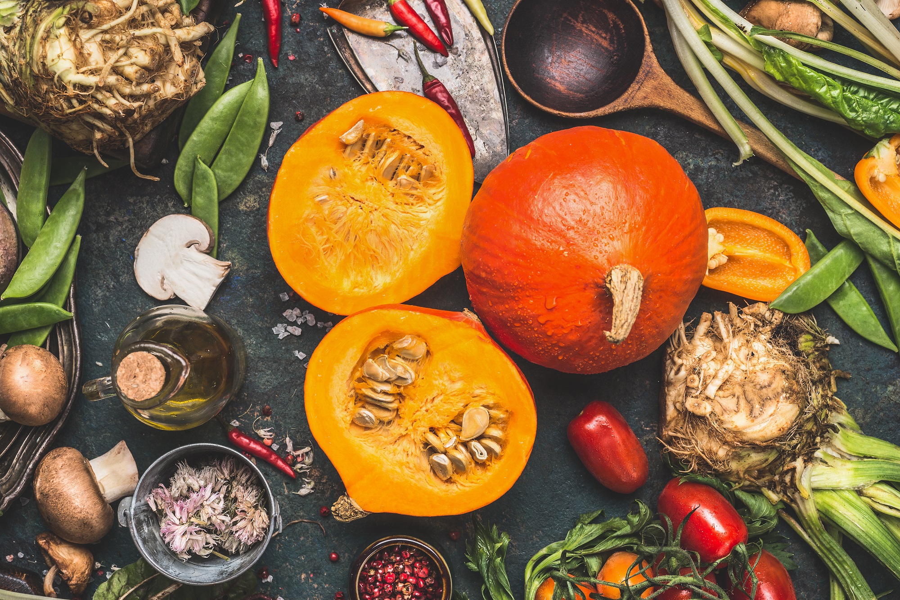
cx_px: 450
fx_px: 1250
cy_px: 300
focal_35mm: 50
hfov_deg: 39.6
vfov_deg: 27.0
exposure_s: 1/125
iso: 100
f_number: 10
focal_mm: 50
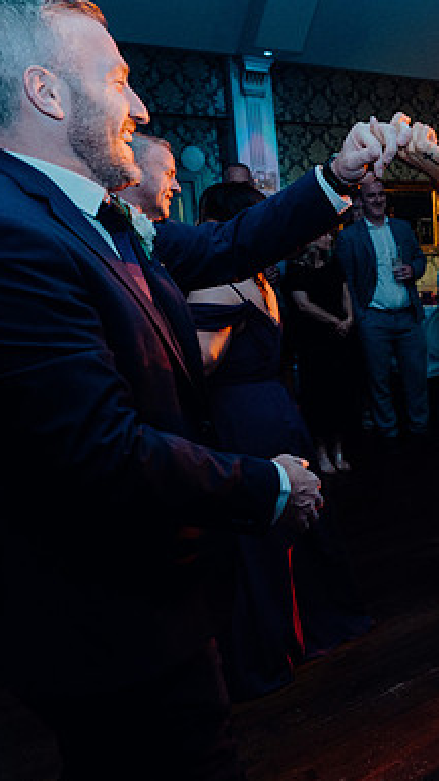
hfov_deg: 28.1
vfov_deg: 52.8
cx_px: 496
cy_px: 392
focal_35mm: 38
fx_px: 786
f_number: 3.5
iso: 2500
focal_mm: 24
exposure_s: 1/160
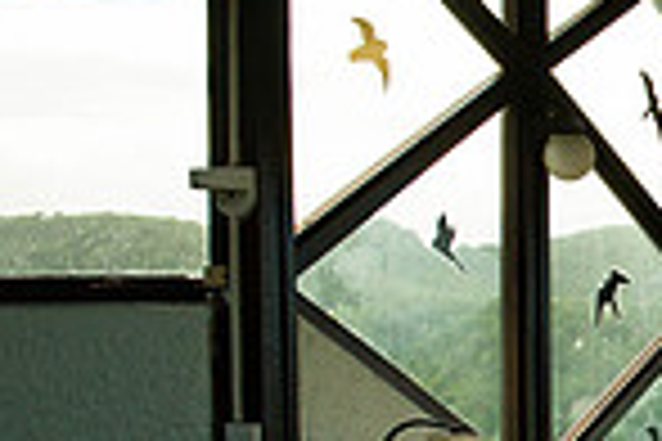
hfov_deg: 14.9
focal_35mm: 126
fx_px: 2317
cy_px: 484
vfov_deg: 10.7
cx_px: 1045
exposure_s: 1/80
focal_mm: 32
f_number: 6.3
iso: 720
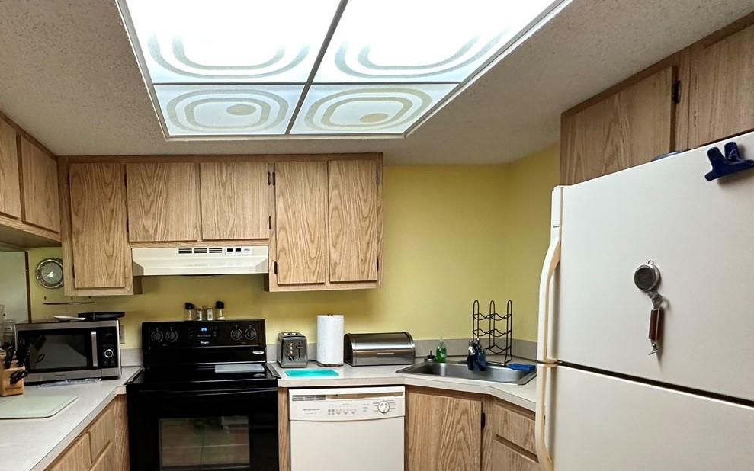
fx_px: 493
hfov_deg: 72.5
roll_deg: +1.2
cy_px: 329
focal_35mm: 24
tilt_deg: -4.9
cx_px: 249
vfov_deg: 49.8
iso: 250
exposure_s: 1/60
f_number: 2.2
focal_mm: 2.22
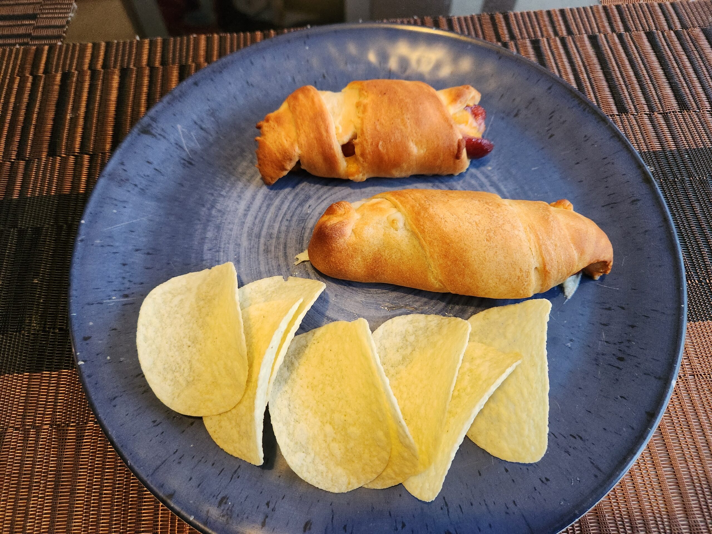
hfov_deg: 73.9
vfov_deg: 58.9
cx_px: 356
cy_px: 267
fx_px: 473
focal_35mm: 23
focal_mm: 5.4
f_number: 1.8
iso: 800
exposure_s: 1/120
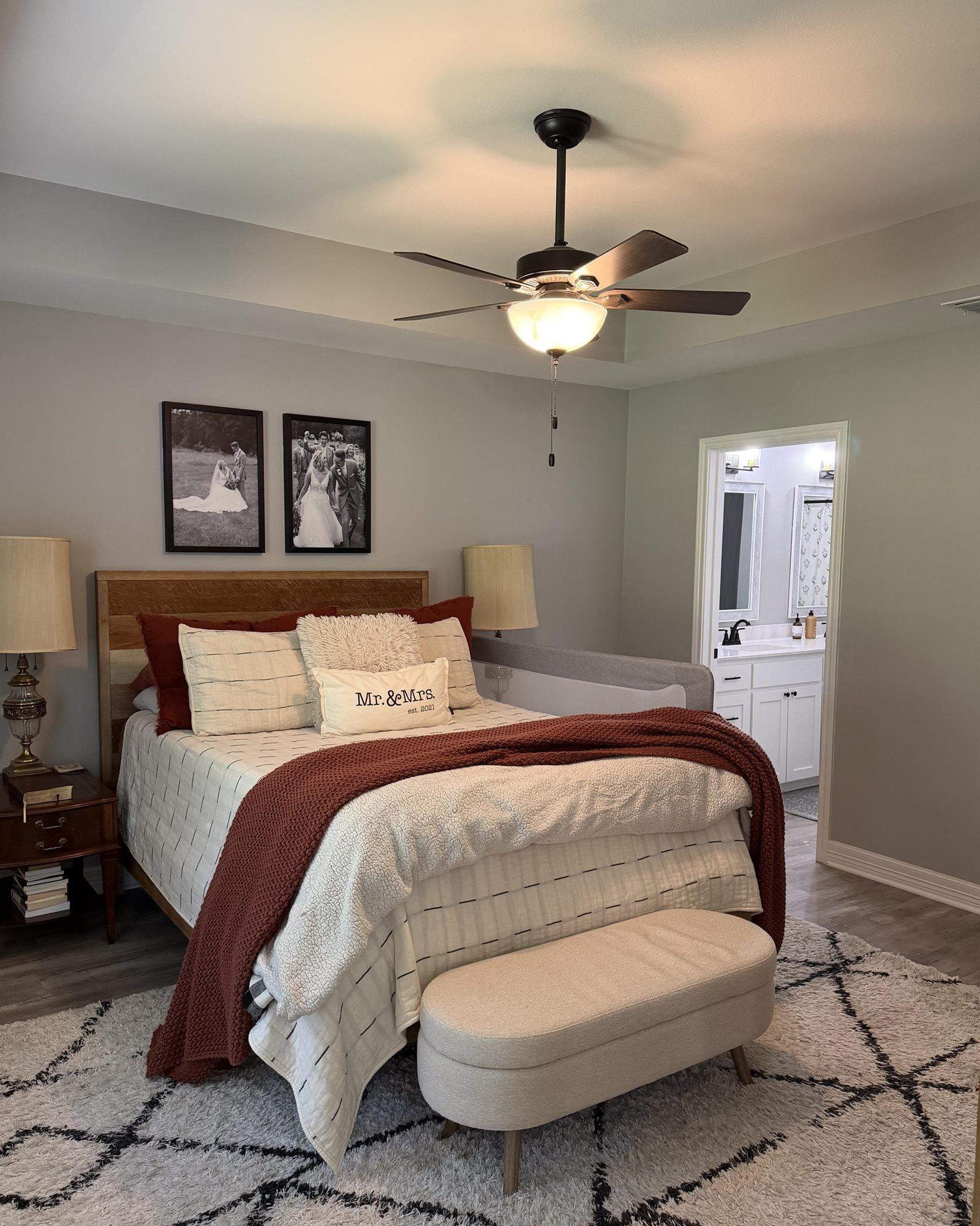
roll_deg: -0.9
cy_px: 630
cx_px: 489
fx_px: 943
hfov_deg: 54.9
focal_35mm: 26
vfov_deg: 66.0
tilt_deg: -5.6
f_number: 1.78
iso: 250
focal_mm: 6.76
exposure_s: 1/60
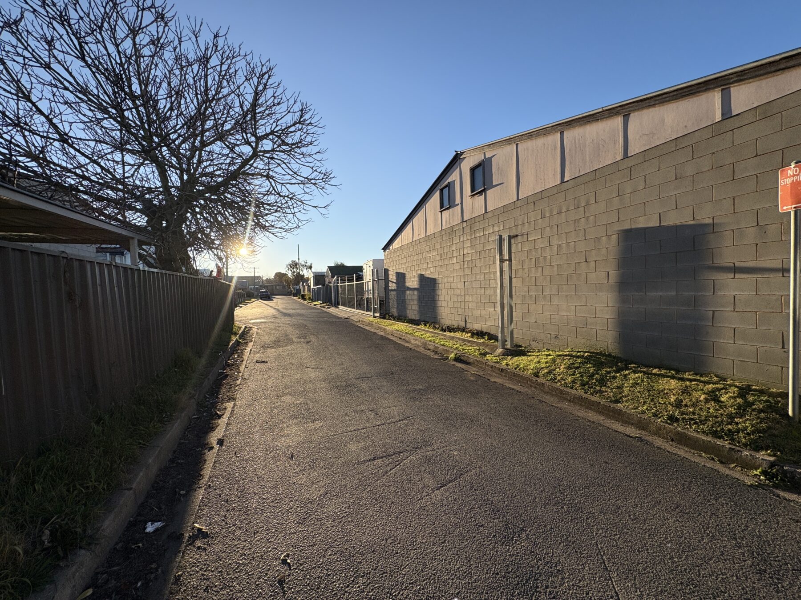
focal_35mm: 14
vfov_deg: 85.7
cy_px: 300
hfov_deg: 102.1
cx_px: 400
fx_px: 324
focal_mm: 2.22
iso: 64
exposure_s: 1/1420
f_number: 2.2
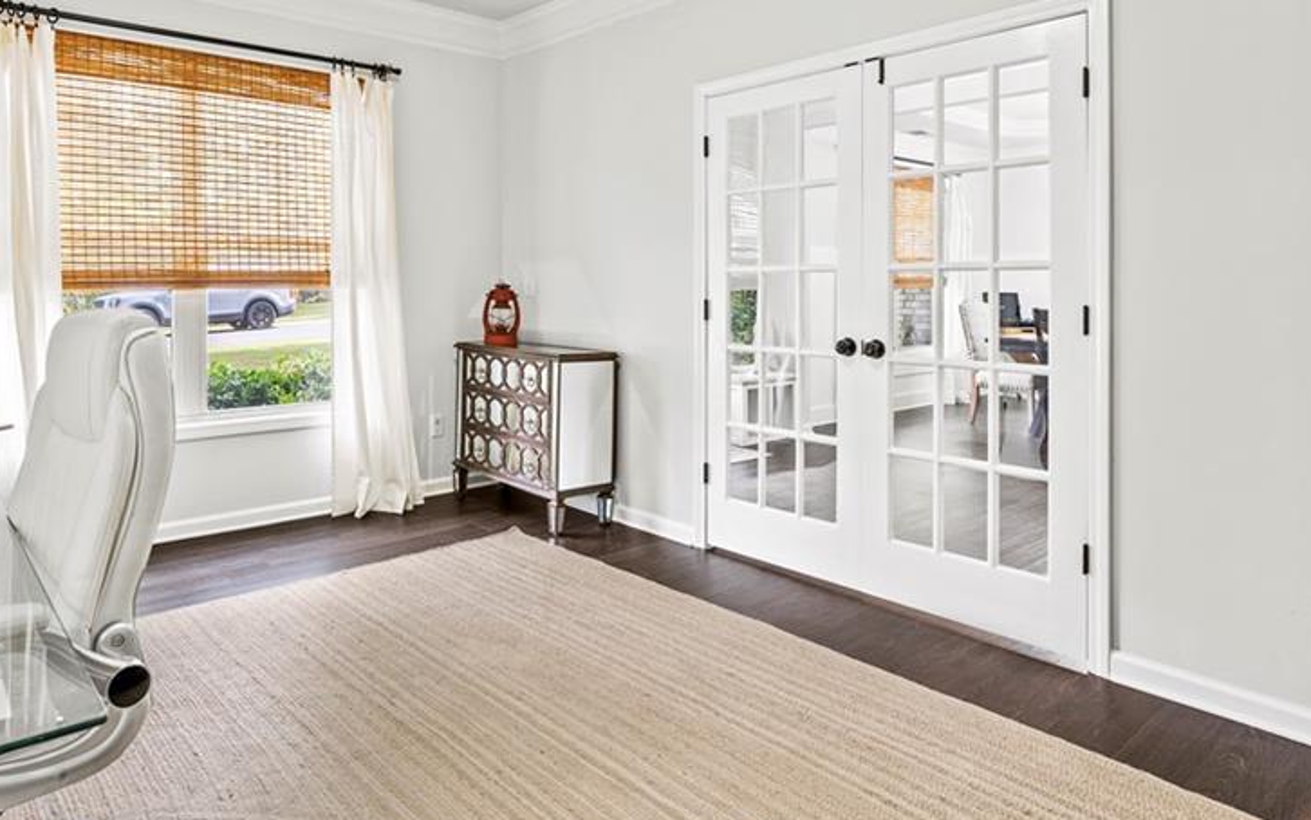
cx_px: 540
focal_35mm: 23
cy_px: 298
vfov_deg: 52.3
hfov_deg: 76.5
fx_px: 822
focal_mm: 16
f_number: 7.1
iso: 200
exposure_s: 1.6
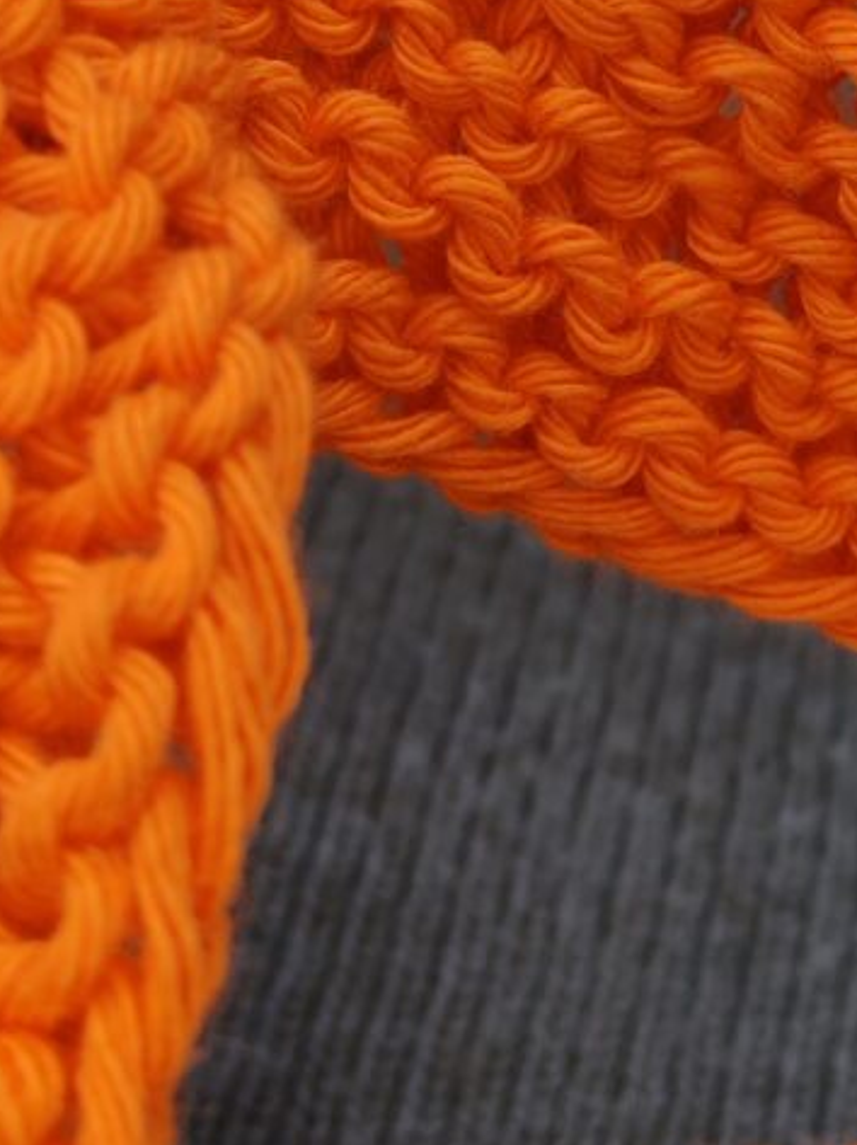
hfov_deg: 12.6
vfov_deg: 16.5
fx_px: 3867
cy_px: -31
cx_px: 448
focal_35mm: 117
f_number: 1.9
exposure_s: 1/150
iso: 50
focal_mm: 6.12
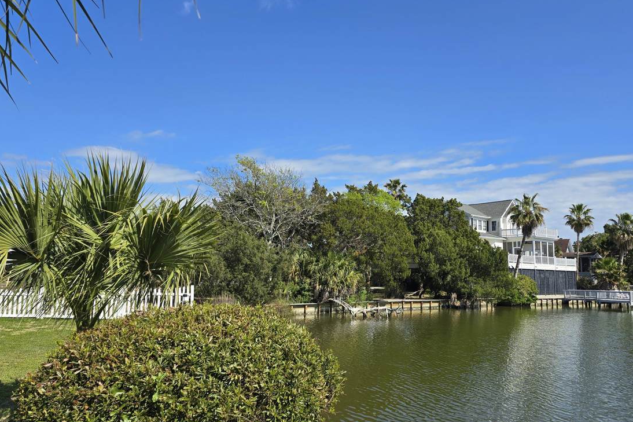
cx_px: 349
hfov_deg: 65.3
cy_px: 208
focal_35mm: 28
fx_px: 492
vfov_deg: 46.4
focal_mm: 6.3
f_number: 1.7
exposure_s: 1/900
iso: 12
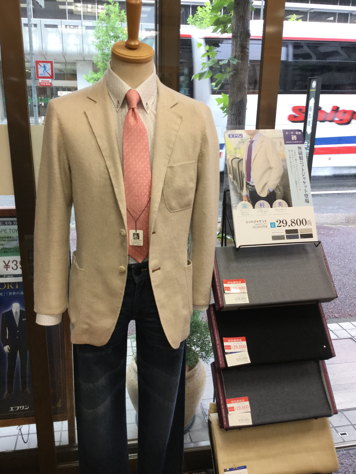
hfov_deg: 45.4
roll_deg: -2.0
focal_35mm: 31
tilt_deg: -18.4
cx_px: 178
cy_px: 237
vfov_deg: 58.4
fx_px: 425
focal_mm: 3.3
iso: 25
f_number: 2.4
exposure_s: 1/30
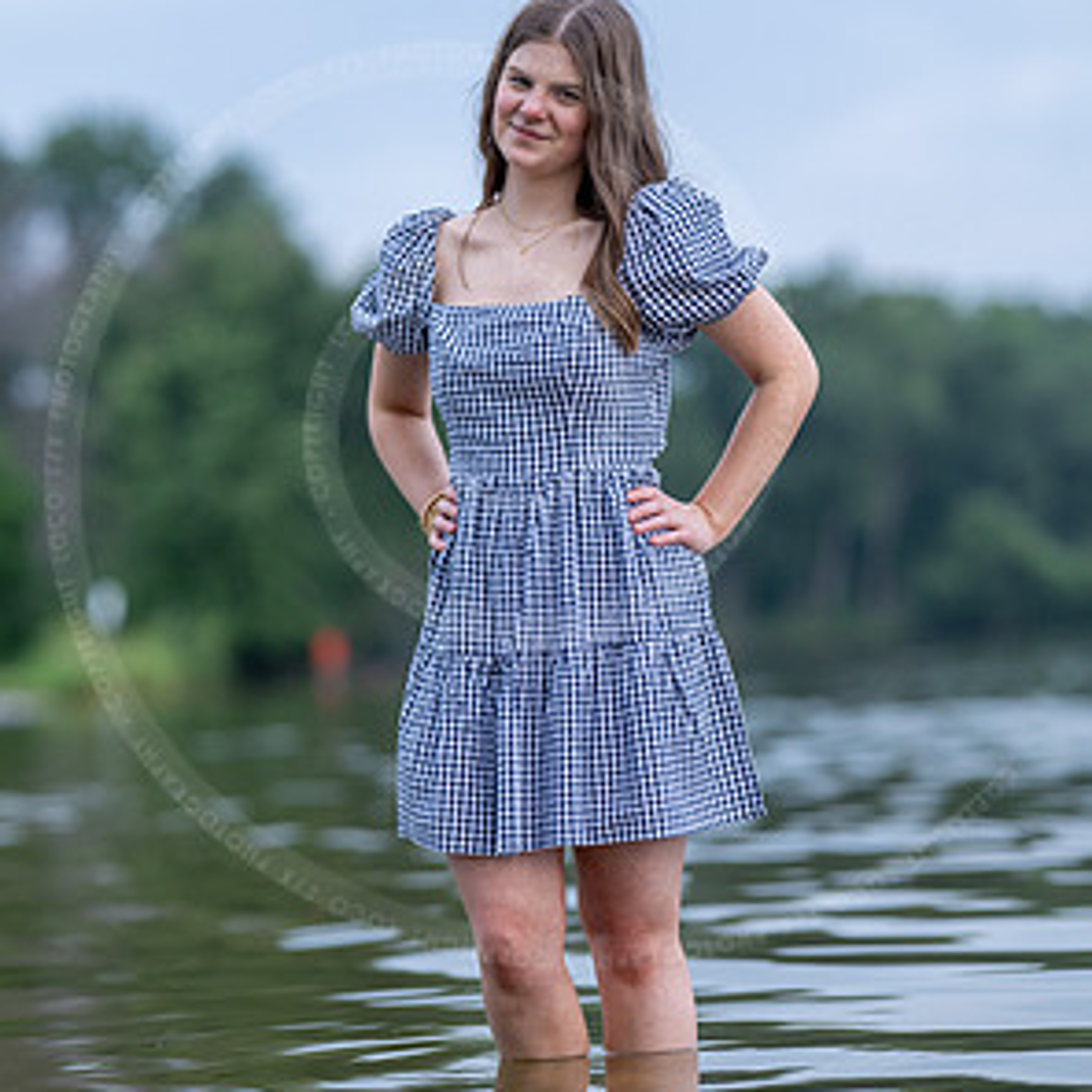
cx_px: 542
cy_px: 491
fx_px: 3926
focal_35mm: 110
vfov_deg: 15.8
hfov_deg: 15.8
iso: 500
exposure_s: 1/320
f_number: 1.8
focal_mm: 85
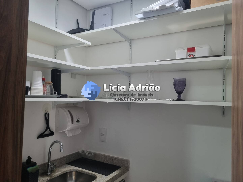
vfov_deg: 53.1
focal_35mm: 26
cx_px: 122
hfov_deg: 67.3
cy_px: 91
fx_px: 183
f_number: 1.8
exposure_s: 1/60
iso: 250
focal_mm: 5.4
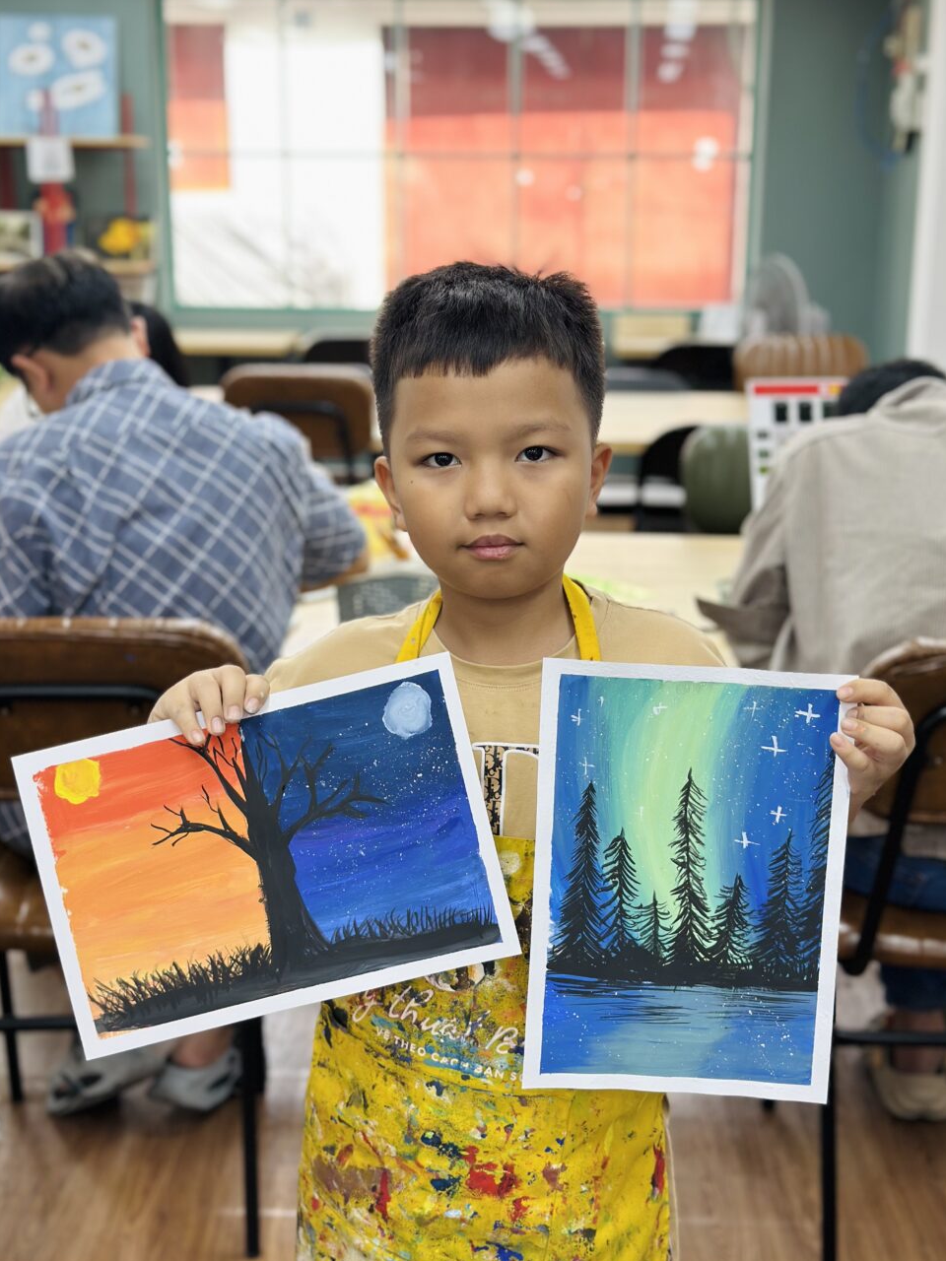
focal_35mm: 50
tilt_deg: -13.9
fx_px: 1822
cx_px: 474
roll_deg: -1.1
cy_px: 647
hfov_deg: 29.1
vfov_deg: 38.2
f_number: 1.78
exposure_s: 1/148
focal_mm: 6.86
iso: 64
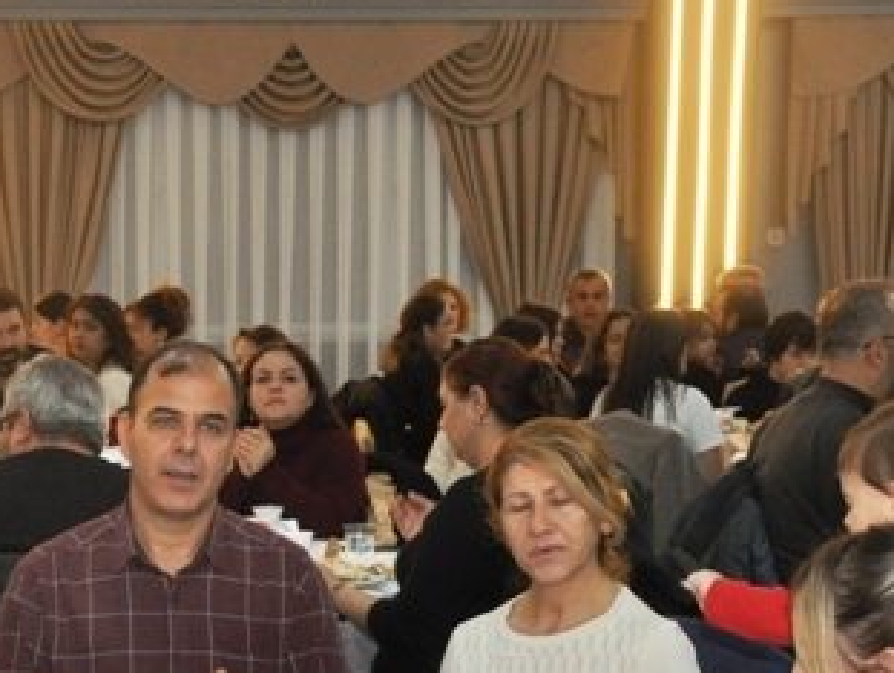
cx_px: 121
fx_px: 2870
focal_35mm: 111
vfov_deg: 13.2
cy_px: 640
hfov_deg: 17.5
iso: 800
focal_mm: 30
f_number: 4
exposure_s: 1/125
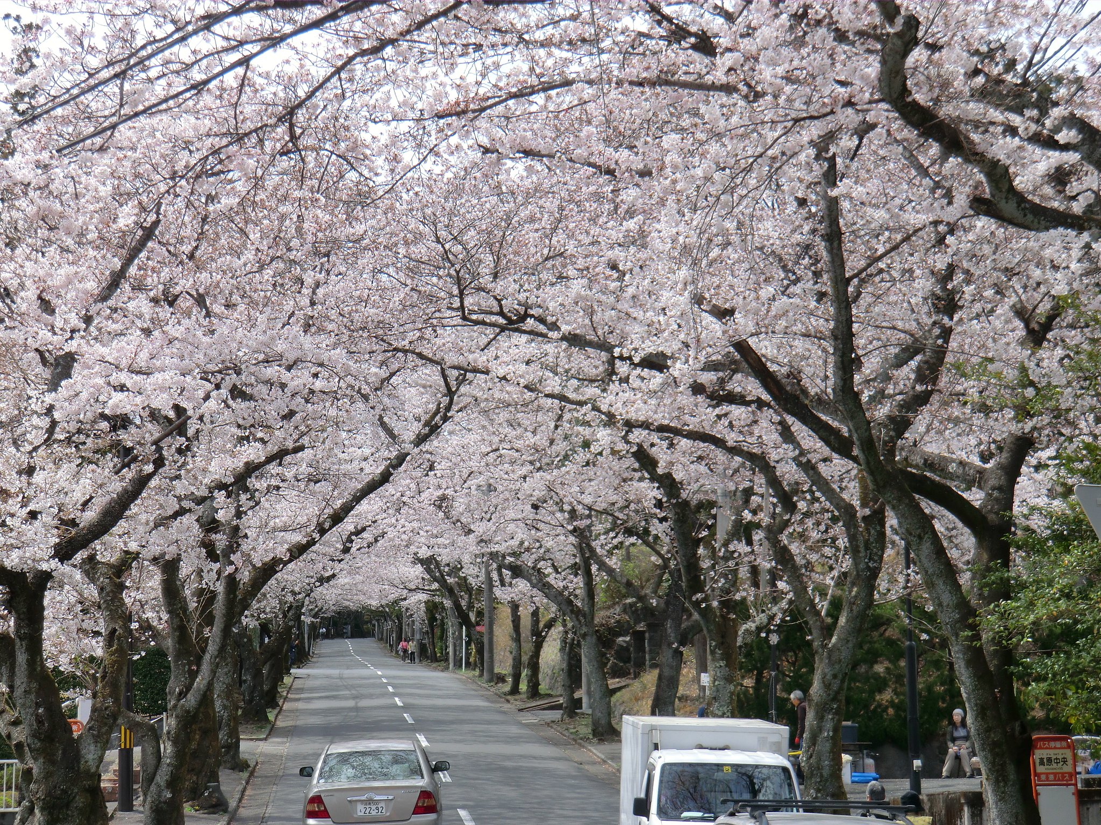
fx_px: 2417
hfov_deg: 25.7
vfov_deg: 19.4
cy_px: 412
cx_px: 550
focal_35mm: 76
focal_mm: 13.6
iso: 64
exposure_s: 1/320
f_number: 4.6
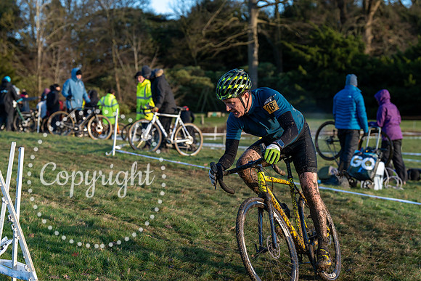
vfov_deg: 15.5
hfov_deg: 23.1
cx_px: 210
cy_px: 140
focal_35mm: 88
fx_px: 1029
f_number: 4.5
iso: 250
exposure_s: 1/1000
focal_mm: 88
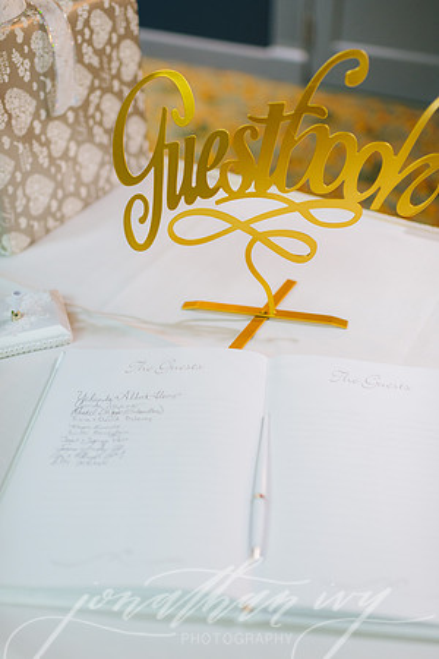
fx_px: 640
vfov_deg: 54.4
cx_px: 220
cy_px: 330
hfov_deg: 37.9
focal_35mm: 35
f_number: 2
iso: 640
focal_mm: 35
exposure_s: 1/100
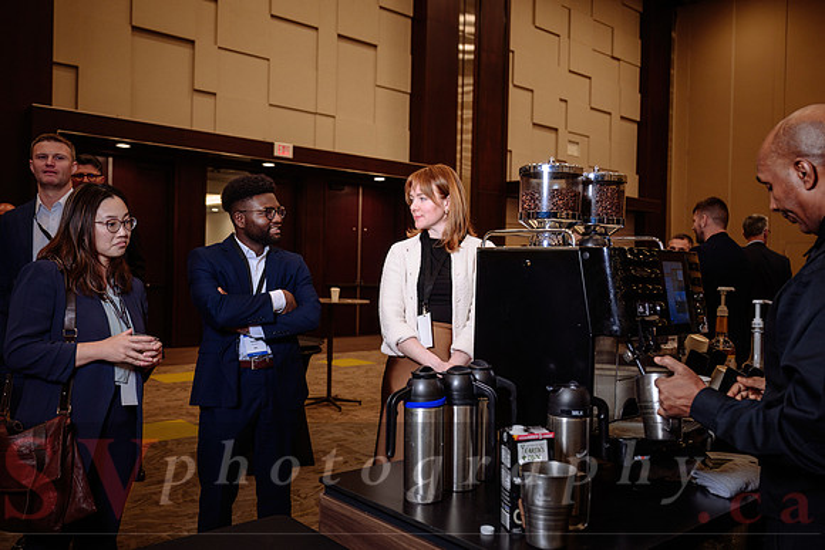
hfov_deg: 60.2
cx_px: 403
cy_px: 275
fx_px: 712
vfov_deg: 42.3
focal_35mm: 31
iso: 500
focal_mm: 29.5
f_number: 3.5
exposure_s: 1/200
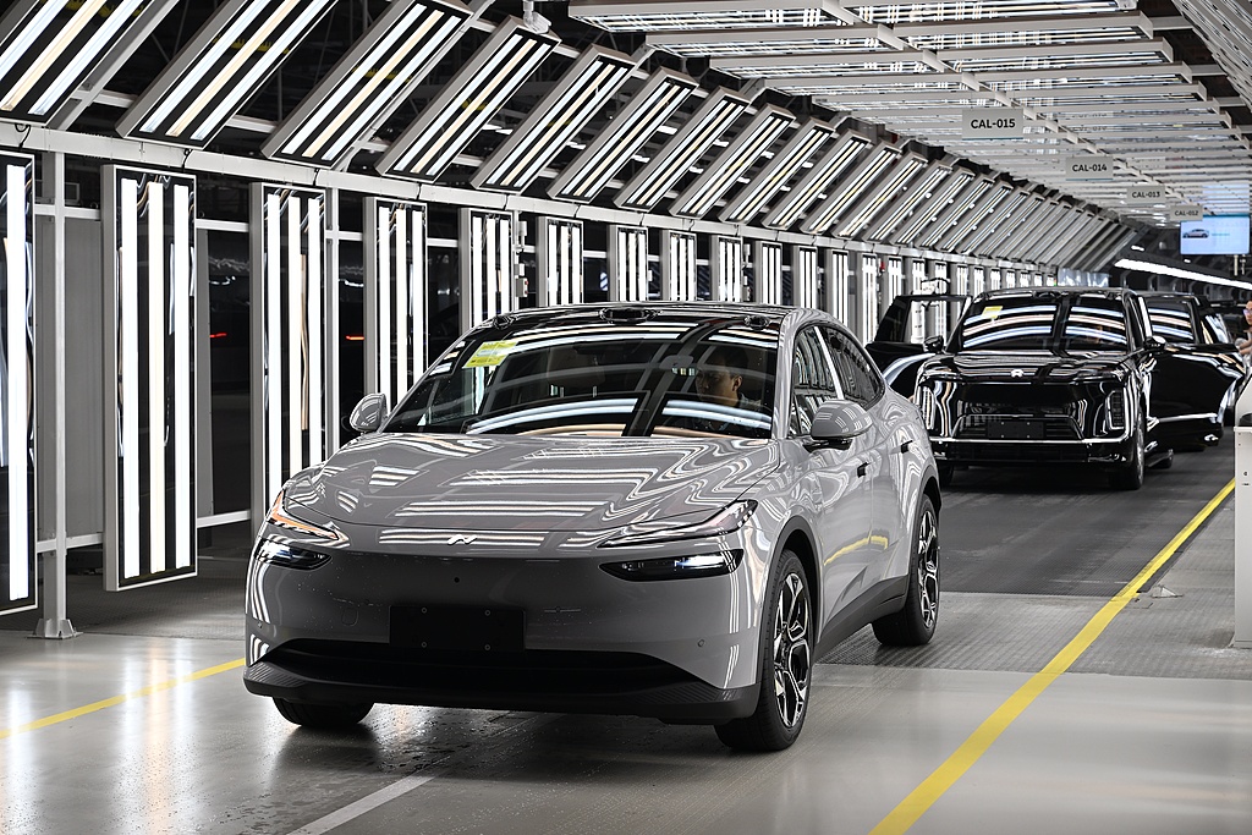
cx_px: 626
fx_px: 2435
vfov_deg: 19.5
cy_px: 418
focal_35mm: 70
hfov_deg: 28.8
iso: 640
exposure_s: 1/200
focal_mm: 70
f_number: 6.3
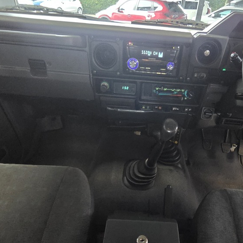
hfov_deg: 71.2
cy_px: 140
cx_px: 149
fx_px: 167
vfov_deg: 71.7
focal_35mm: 21
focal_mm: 2.2
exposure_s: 1/25
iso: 1600
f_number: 2.2
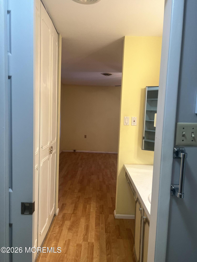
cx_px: 98
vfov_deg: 67.3
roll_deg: -1.9
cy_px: 131
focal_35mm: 26
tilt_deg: -4.0
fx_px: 197
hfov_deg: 53.1
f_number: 1.5
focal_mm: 5.7
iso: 100
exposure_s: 1/120
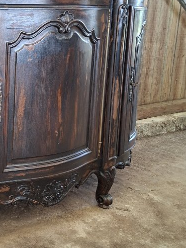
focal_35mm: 56
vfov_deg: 34.1
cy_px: 88
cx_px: -33
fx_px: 401
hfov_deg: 23.9
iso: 200
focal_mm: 5.54
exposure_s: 1/50
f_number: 1.8
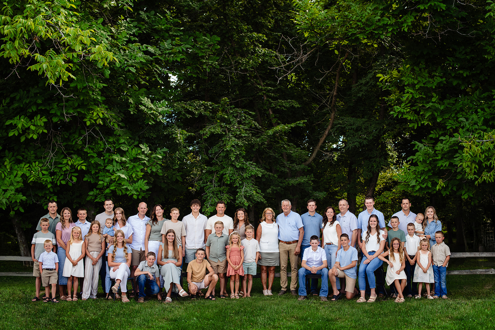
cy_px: 165
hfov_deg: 39.6
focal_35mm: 50
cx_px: 248
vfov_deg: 27.0
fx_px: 688
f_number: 5
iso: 800
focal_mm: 50
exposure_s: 1/640
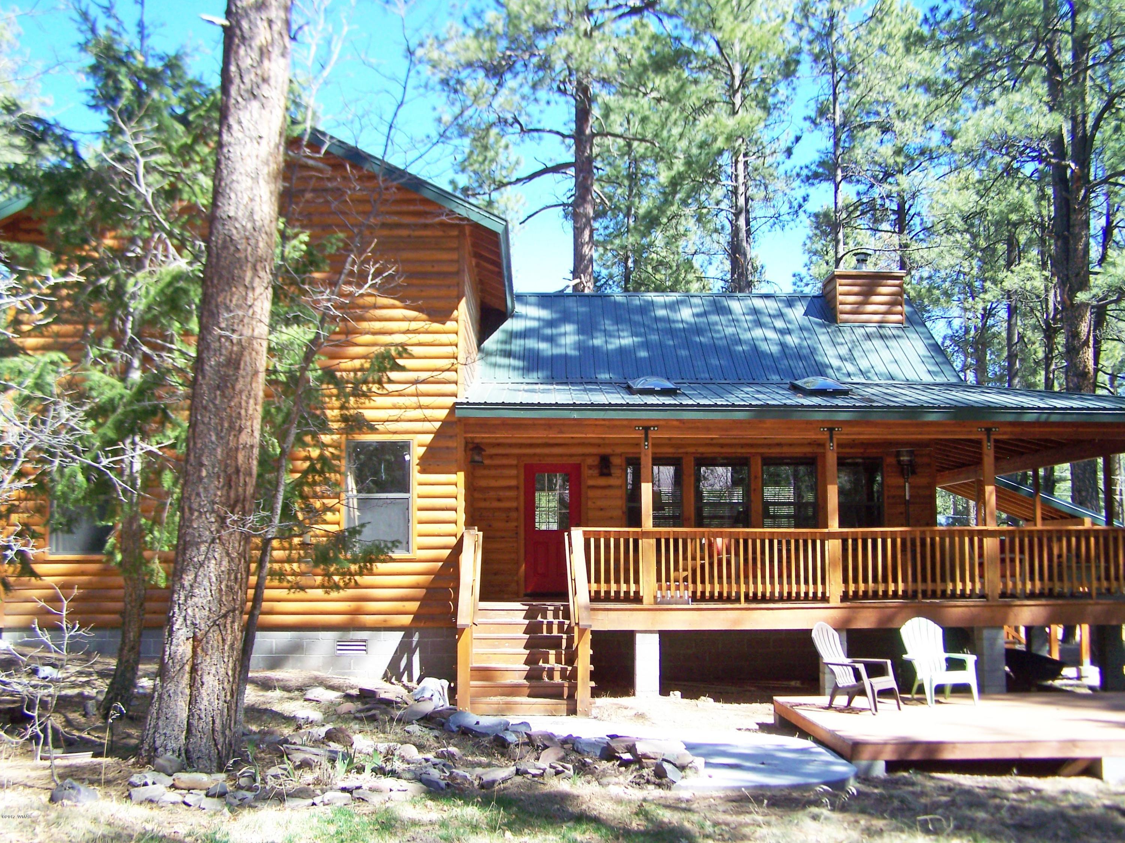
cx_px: 562
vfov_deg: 37.7
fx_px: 1235
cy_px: 422
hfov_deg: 49.0
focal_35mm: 38
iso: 64
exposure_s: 1/200
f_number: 2.8
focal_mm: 6.3
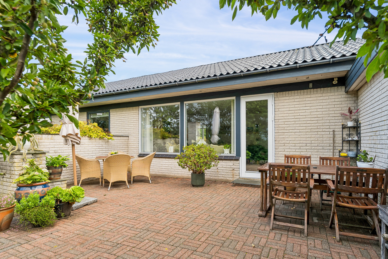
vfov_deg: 61.9
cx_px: 194
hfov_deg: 84.0
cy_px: 130
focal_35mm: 20
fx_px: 216
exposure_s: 1/60
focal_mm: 20
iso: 200
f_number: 8
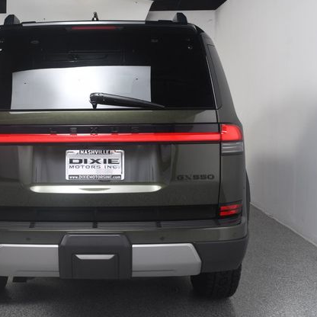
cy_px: 156
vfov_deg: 36.1
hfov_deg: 35.6
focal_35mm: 47
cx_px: 96
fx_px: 487
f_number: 8
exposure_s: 1/160
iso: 100
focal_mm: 24
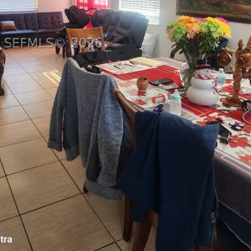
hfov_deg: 45.4
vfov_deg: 43.4
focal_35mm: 36
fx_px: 295
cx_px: 86
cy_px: 43
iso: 125
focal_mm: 6.4
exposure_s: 1/120
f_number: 1.8
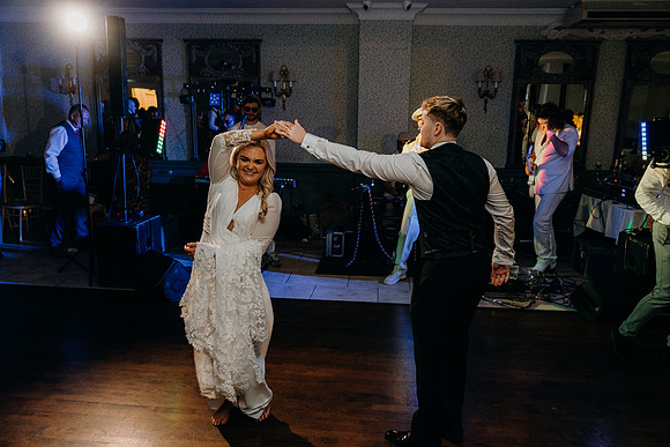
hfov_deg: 65.5
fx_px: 521
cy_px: 224
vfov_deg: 46.4
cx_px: 335
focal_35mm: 28
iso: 2500
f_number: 3.5
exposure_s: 1/160
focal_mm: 28
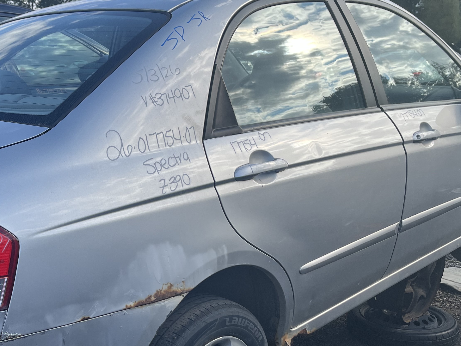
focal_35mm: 47
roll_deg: +1.3
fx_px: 626
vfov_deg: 30.6
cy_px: 237
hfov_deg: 39.8
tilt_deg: -15.3
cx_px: 146
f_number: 1.6
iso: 50
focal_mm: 5.1
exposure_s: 1/1238
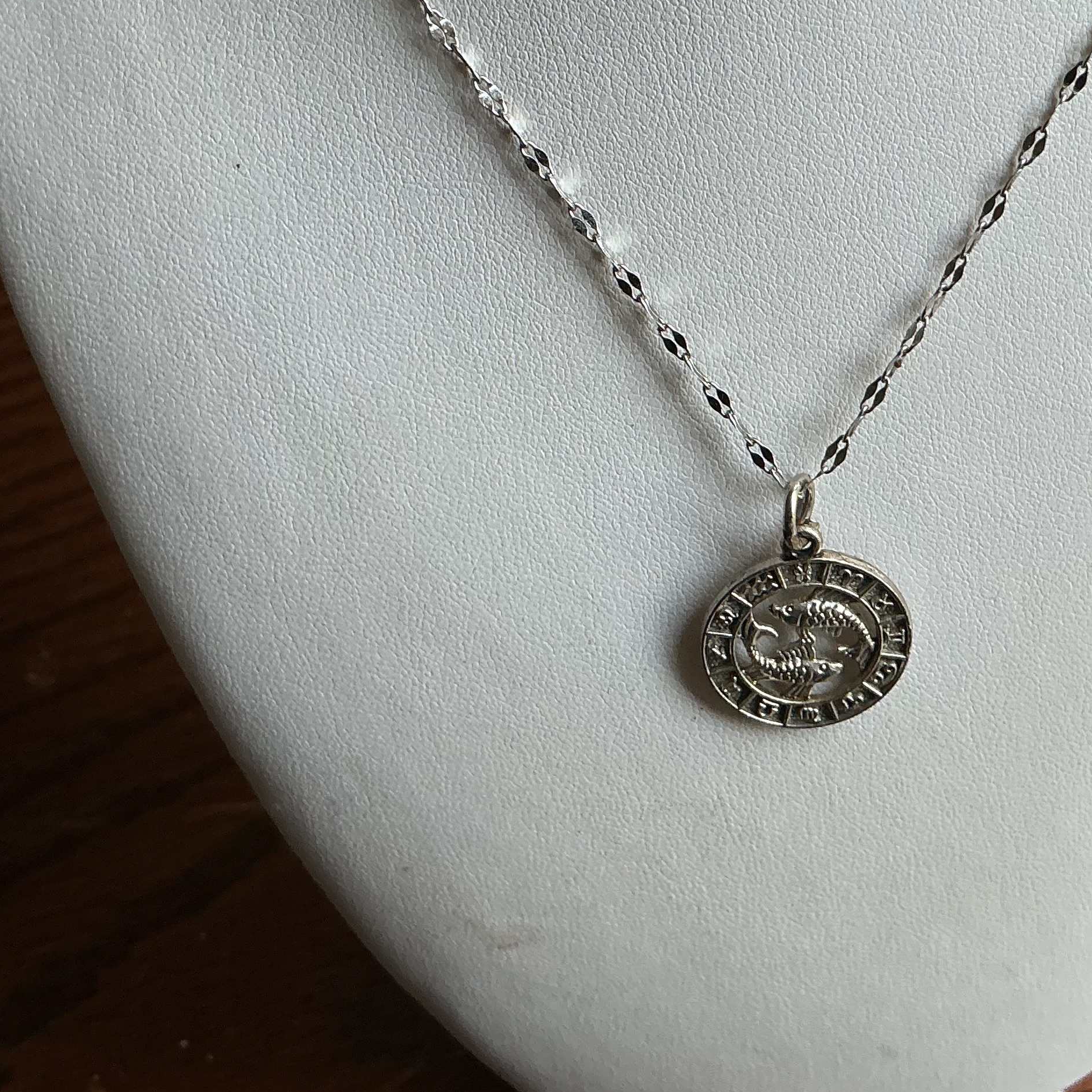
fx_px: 1963
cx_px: 901
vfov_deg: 30.5
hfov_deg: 30.2
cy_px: 258
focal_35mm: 55
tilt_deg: -50.7
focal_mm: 3
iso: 25
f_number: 1.8
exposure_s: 1/100
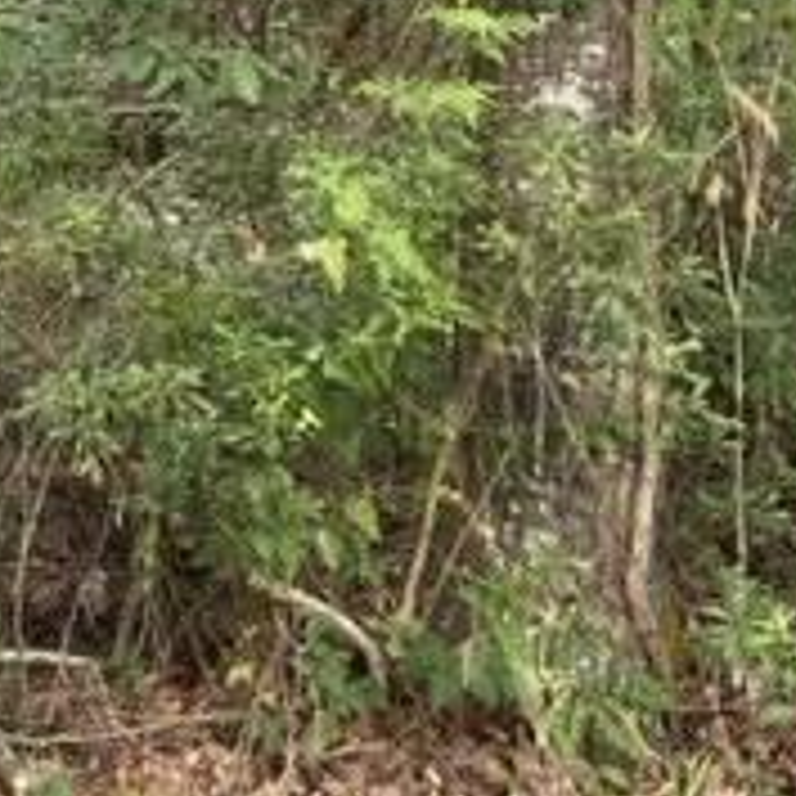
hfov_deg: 19.4
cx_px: -216
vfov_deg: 20.3
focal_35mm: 83
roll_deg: +1.3
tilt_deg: +3.7
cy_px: 9
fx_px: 2159
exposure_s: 1/121
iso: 80
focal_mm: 4.25
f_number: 1.8
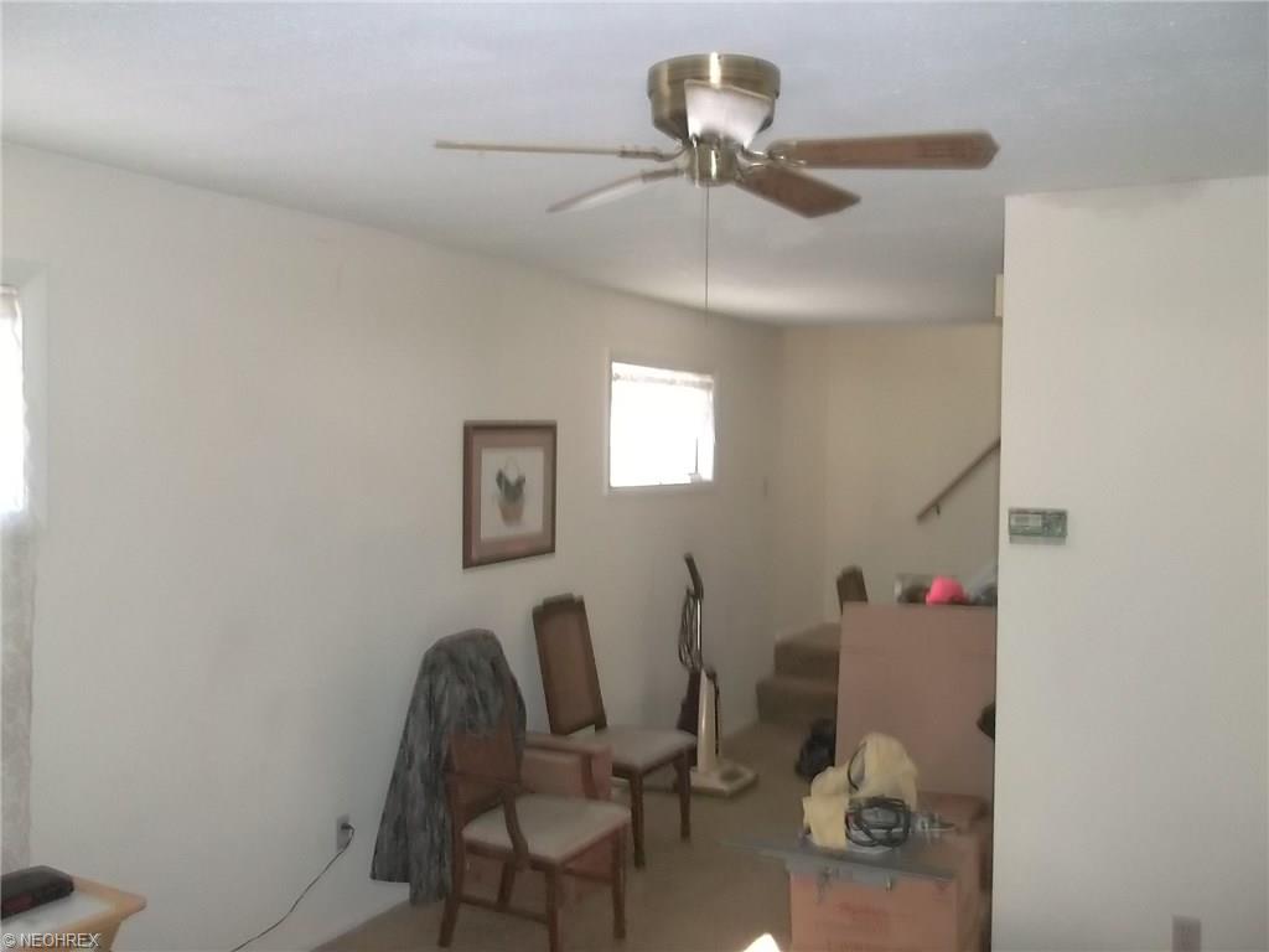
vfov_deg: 42.9
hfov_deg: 55.4
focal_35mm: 33
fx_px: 1210
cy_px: 476
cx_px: 634
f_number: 3.3
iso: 320
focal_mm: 5.9
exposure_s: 1/50
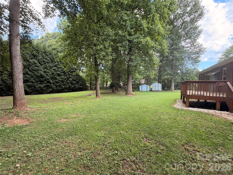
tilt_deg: -2.2
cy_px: 88
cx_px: 116
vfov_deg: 85.7
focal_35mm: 14
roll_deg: -0.4
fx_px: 94
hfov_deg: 102.1
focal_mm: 2.22
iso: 80
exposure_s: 1/121
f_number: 2.2
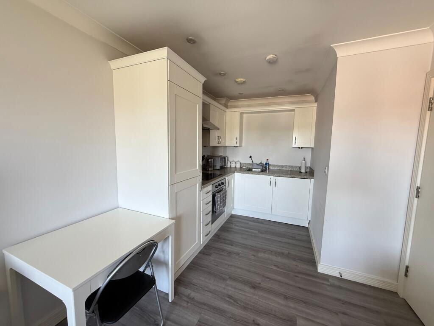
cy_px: 163
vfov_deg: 85.7
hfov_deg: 102.1
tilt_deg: -5.4
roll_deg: -2.1
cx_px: 217
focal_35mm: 14
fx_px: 176
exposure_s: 1/50
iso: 200
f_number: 2.2
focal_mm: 2.22
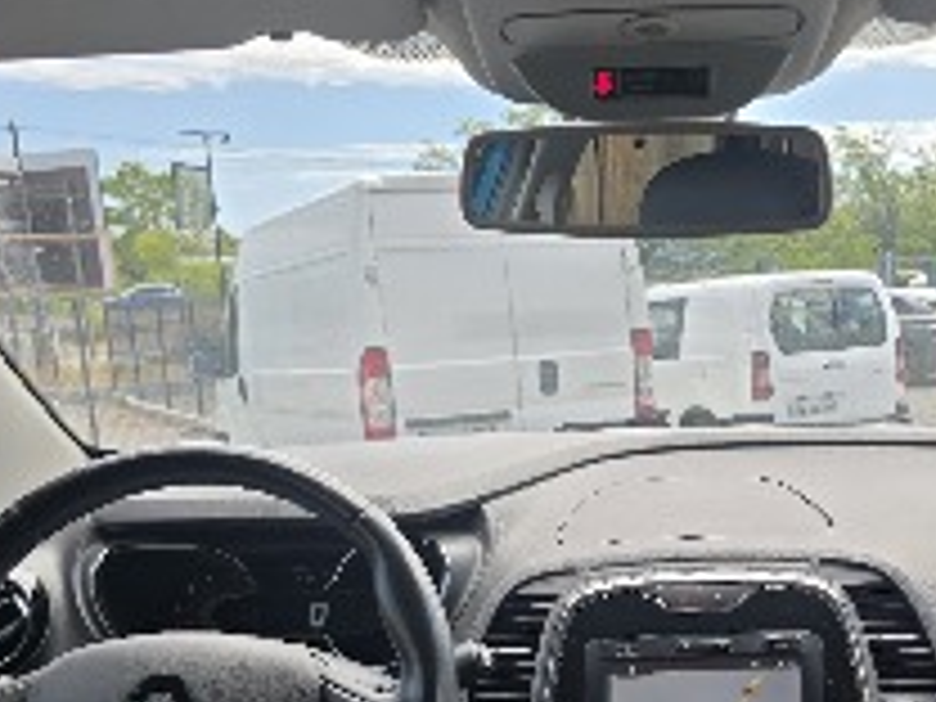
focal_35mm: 46
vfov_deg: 30.5
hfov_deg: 40.5
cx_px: 652
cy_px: 594
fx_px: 1244
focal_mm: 6.3
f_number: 1.7
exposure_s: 1/217
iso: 12
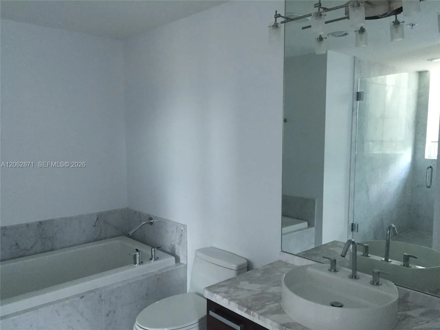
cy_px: 165
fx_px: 369
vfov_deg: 48.2
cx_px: 220
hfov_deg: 61.7
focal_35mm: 29
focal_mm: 4.15
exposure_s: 1/30
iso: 100
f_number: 2.2
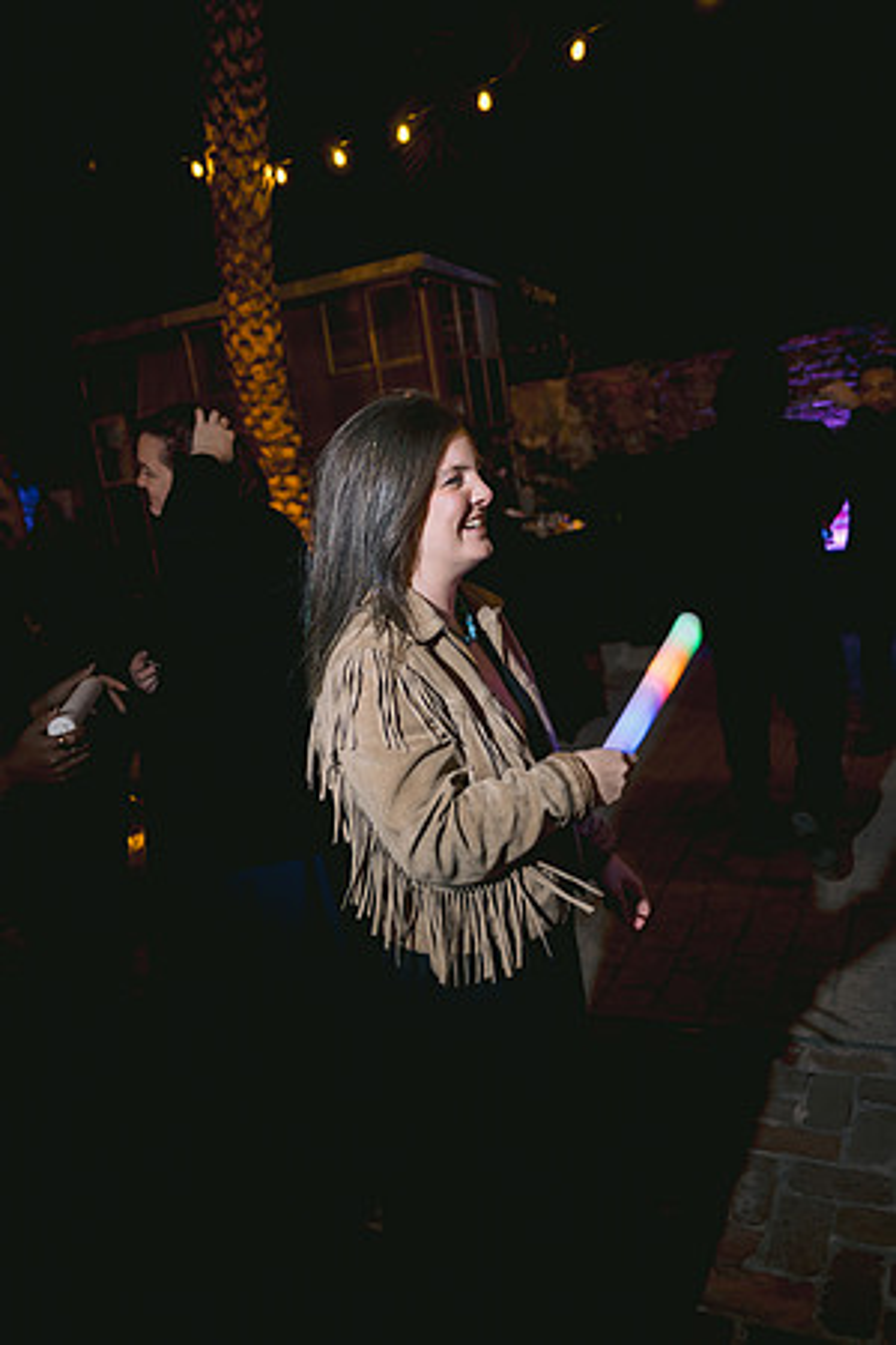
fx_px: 1045
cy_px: 672
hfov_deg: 46.4
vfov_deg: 65.5
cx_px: 448
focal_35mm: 28
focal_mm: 28
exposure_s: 1/60
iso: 1000
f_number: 2.8
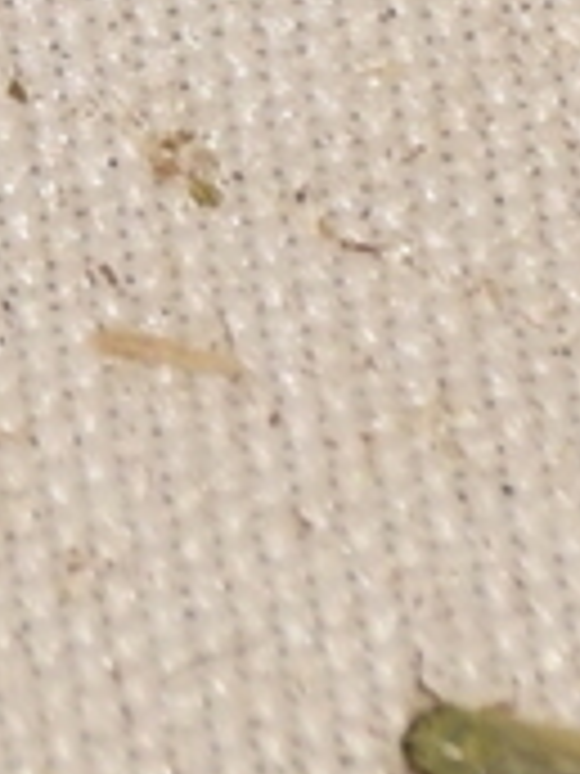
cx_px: -1362
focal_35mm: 1125
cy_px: 117
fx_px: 25133
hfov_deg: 1.3
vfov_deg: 1.8
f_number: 10
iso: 125
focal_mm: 140
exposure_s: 1/160
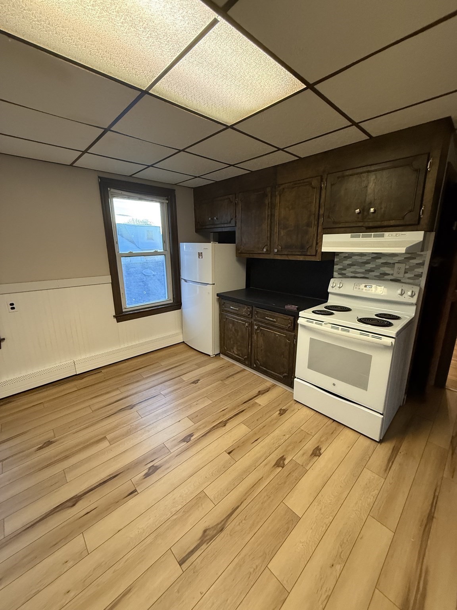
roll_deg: -0.4
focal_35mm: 14
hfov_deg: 85.7
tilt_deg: -12.6
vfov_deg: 102.1
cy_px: 305
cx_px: 228
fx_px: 246
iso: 500
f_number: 2.2
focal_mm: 2.22
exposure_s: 1/60
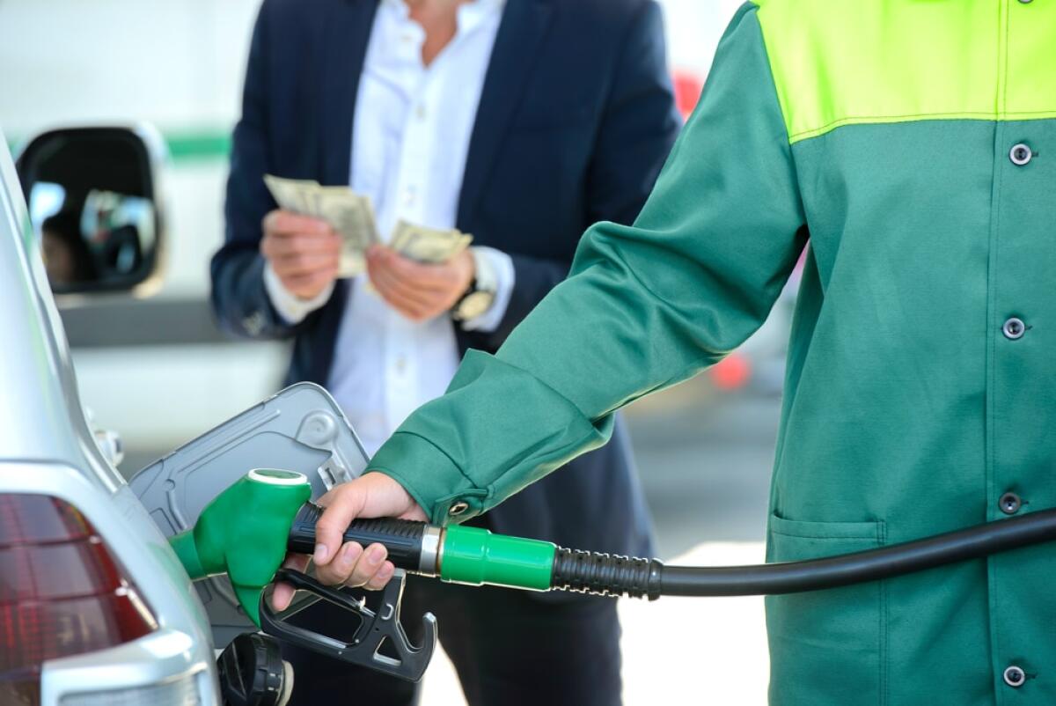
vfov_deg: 7.1
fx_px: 5724
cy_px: 353
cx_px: 528
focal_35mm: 195
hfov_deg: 10.5
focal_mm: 195
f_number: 5
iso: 200
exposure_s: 1/125
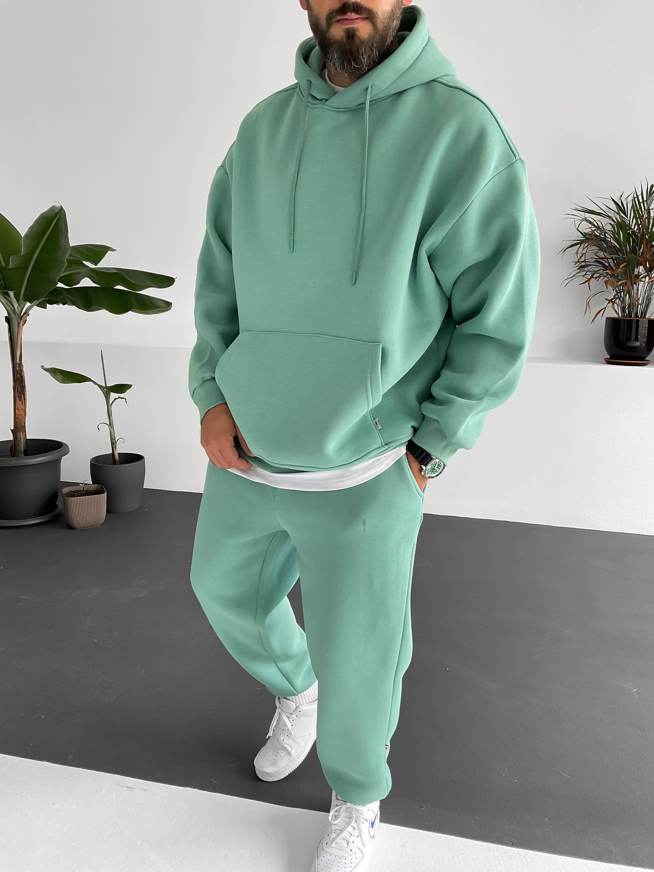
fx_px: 731
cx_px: 327
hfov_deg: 48.2
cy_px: 436
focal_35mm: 29
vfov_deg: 61.7
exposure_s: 1/100
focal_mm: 3
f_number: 1.8
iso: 64
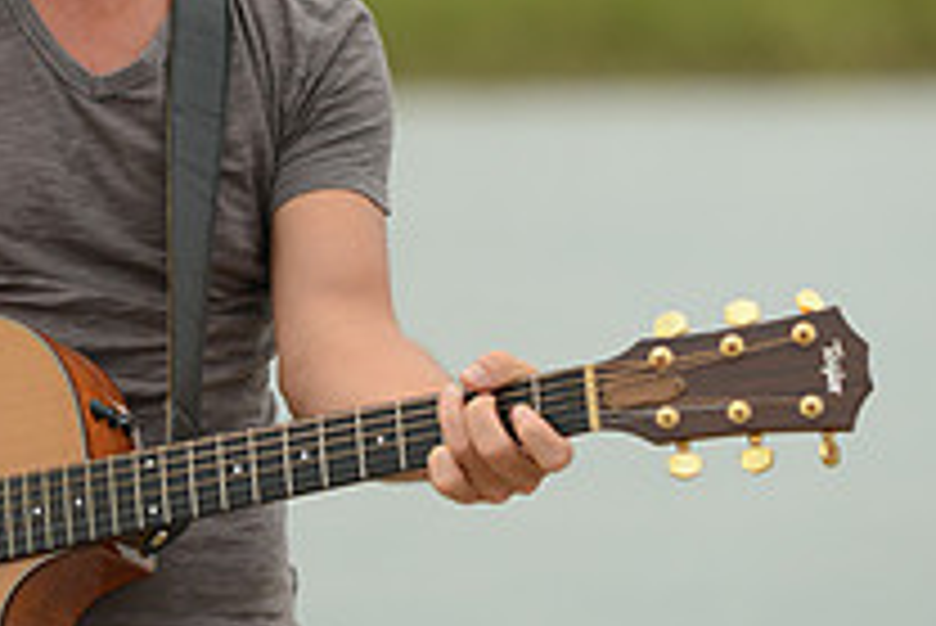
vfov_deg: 3.7
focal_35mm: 376
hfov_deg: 5.5
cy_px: 146
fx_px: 9782
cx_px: 212
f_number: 2.8
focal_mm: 135
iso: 400
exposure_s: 1/1600
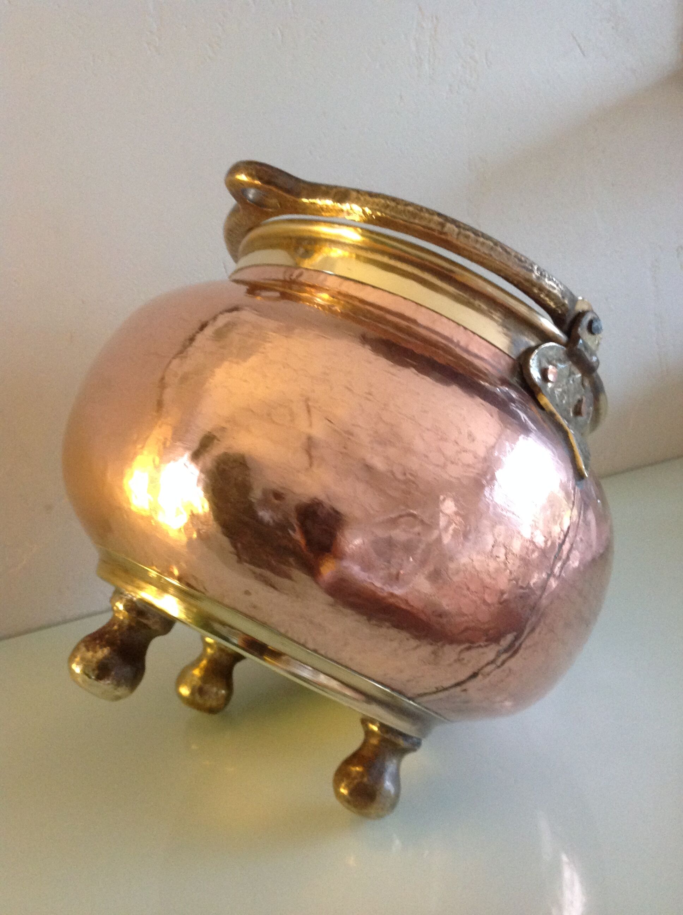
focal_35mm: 35
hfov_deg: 40.6
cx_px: 342
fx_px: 923
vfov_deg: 52.7
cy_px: 458
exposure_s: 1/15
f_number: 2.4
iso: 250
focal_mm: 4.28
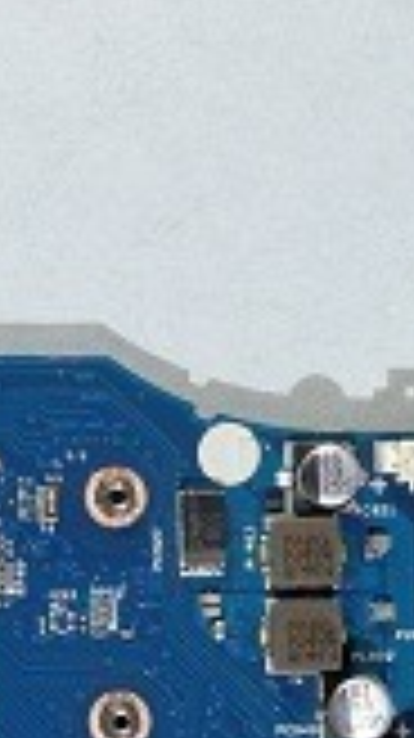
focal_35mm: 193
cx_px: -99
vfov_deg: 11.1
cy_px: 590
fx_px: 3782
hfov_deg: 6.2
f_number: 8
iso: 100
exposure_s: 1/5
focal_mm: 27
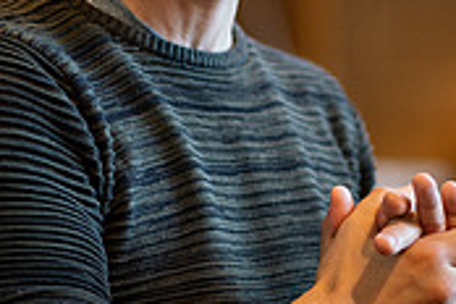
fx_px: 3584
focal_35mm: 283
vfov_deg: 4.9
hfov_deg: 7.3
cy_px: 30
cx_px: 362
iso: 500
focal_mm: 85
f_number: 1.8
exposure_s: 1/250
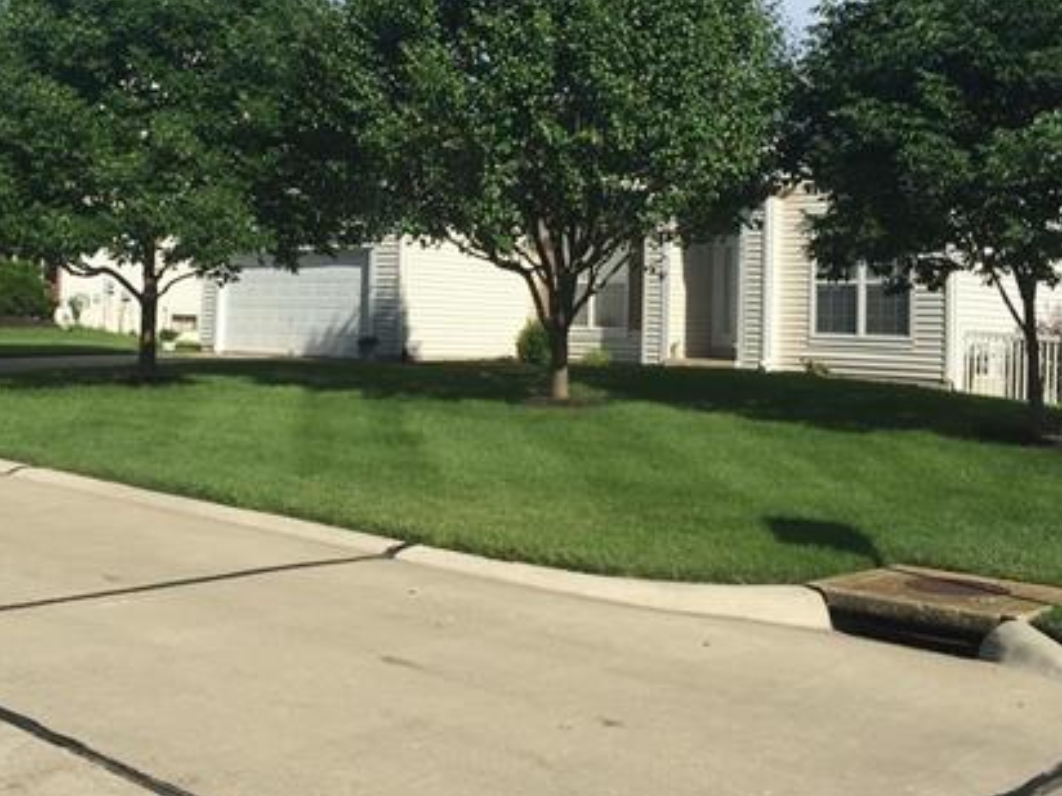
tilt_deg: +4.1
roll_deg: -2.6
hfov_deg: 41.9
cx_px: 443
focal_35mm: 45
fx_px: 1381
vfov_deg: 31.8
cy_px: 234
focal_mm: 4.15
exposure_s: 1/2083
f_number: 2.2
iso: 32
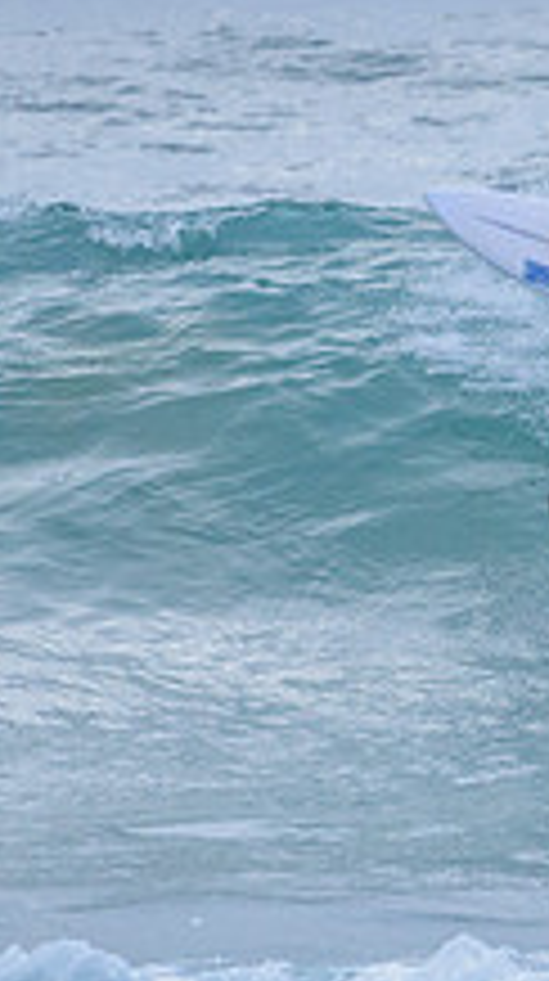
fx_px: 33775
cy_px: 328
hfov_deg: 0.9
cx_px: 735
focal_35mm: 1300
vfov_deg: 1.7
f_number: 5.6
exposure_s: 1/2000
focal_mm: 380
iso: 1600
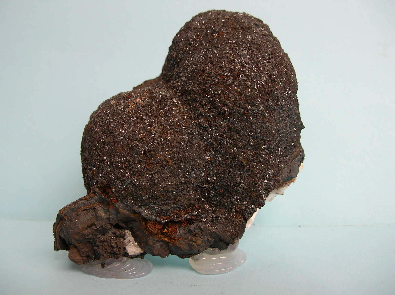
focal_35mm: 36
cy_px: 148
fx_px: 410
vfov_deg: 39.6
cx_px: 198
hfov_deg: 51.4
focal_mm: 6
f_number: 2.7
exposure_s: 1/28.8
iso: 50
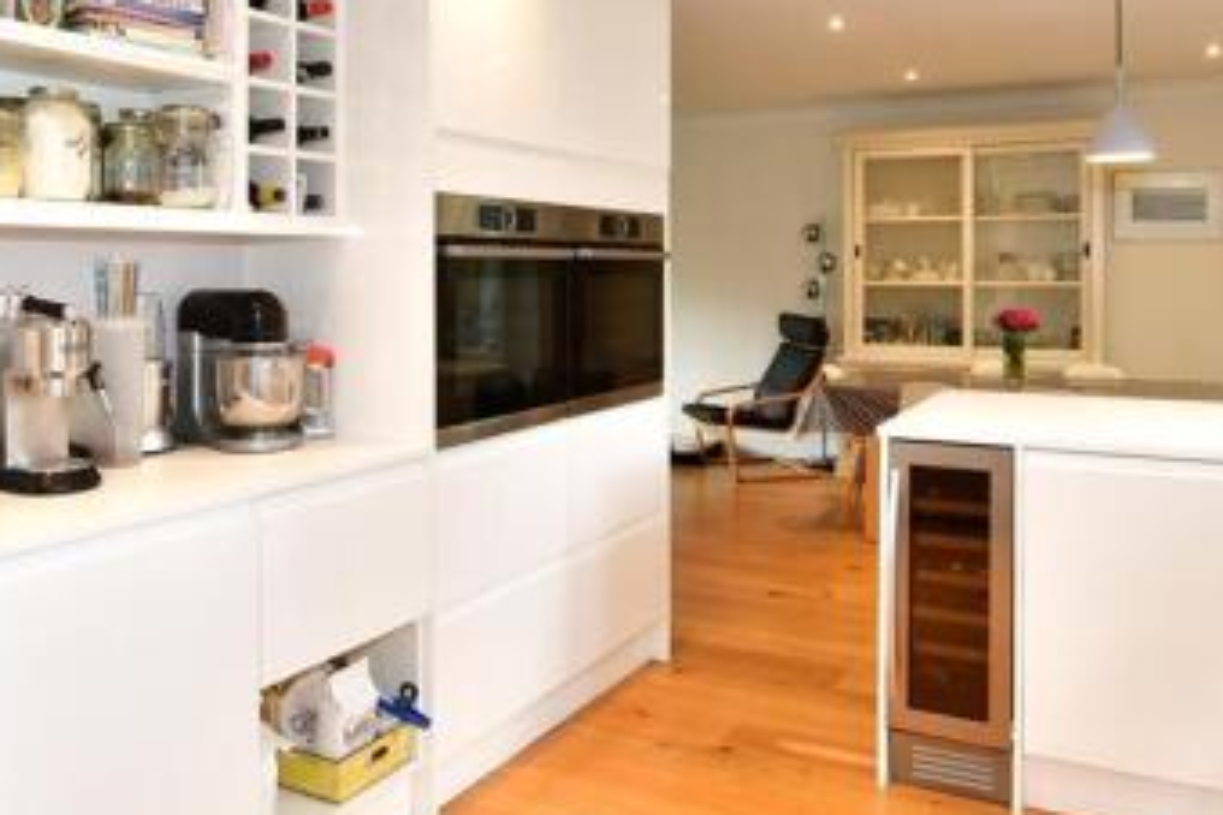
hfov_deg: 63.7
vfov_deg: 44.2
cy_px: 261
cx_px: 624
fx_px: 985
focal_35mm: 29
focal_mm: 10
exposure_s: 1/6
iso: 160
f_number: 7.1
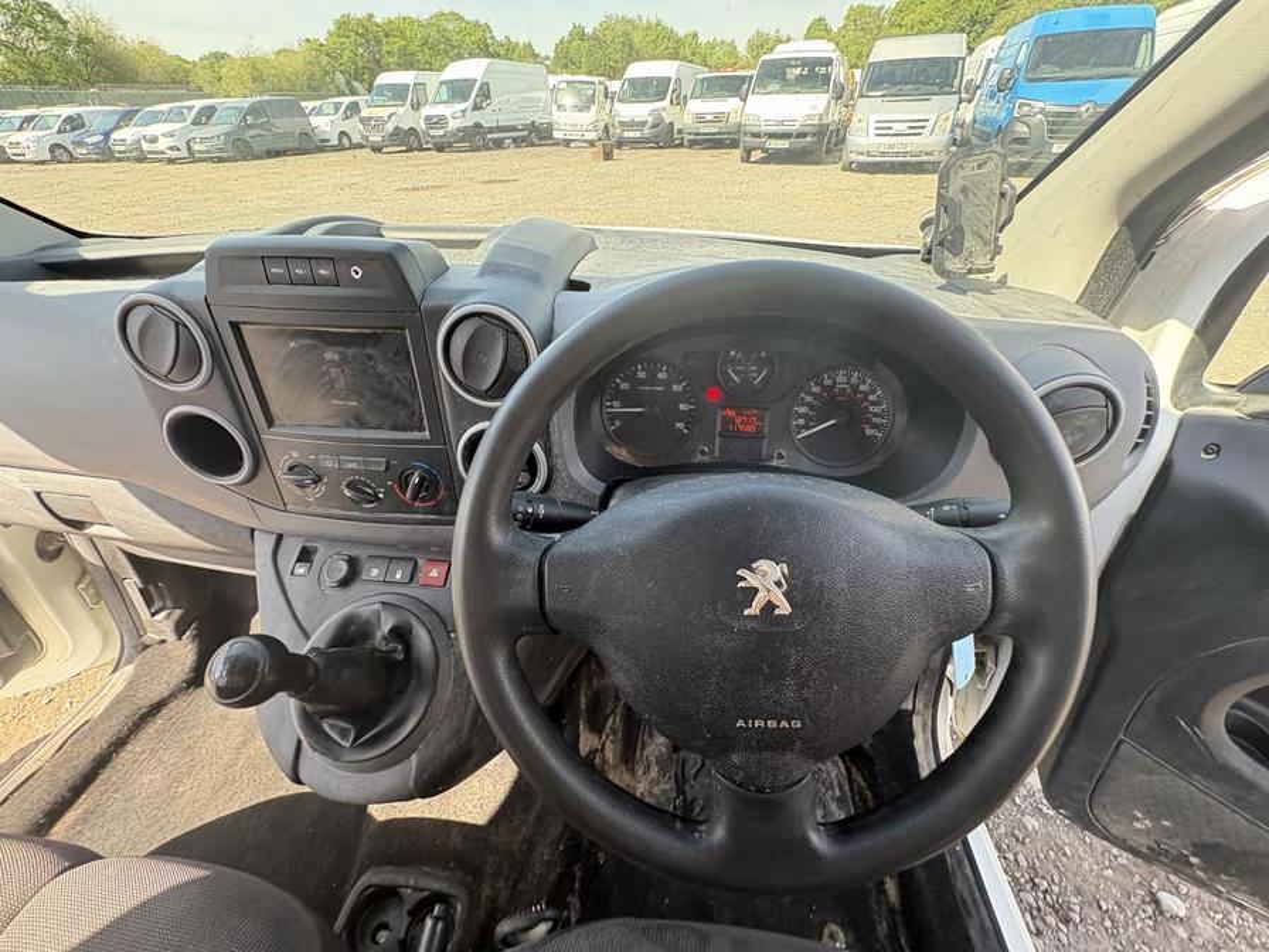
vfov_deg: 85.7
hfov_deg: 102.1
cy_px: 476
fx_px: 513
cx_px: 634
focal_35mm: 14
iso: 125
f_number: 2.2
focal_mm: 2.22
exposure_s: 1/105
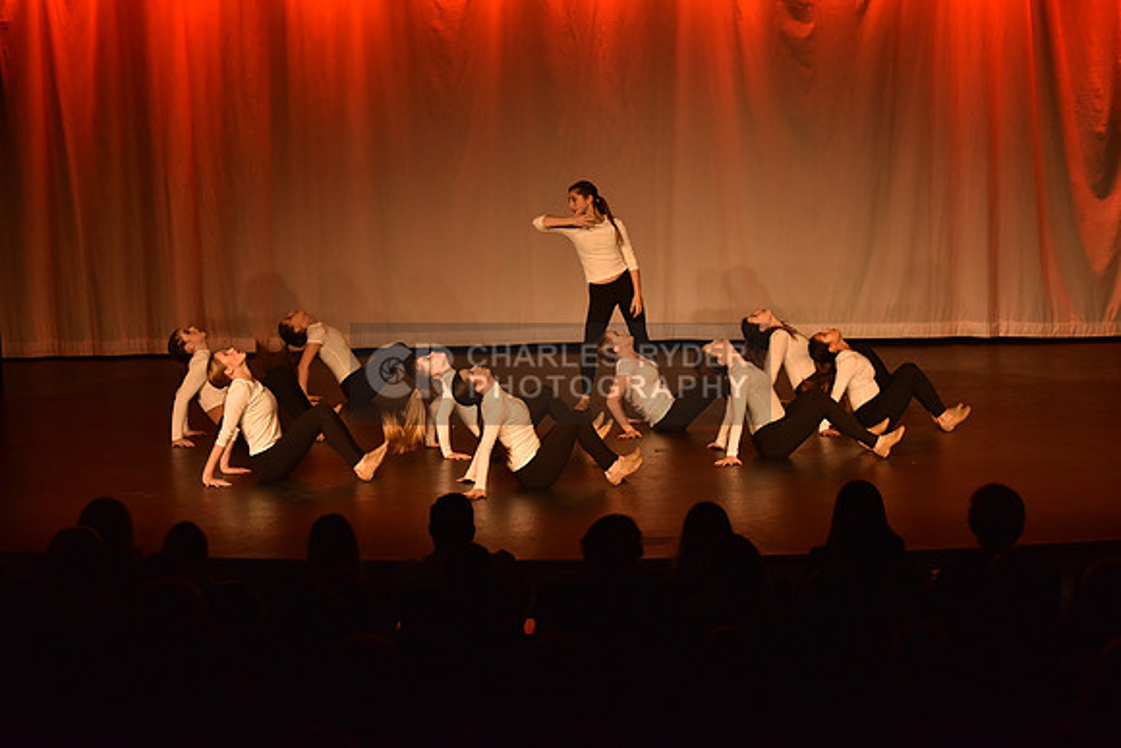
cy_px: 374
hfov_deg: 20.8
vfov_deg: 14.0
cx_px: 560
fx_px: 3052
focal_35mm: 98
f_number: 5
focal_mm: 98
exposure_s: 1/250
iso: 2000
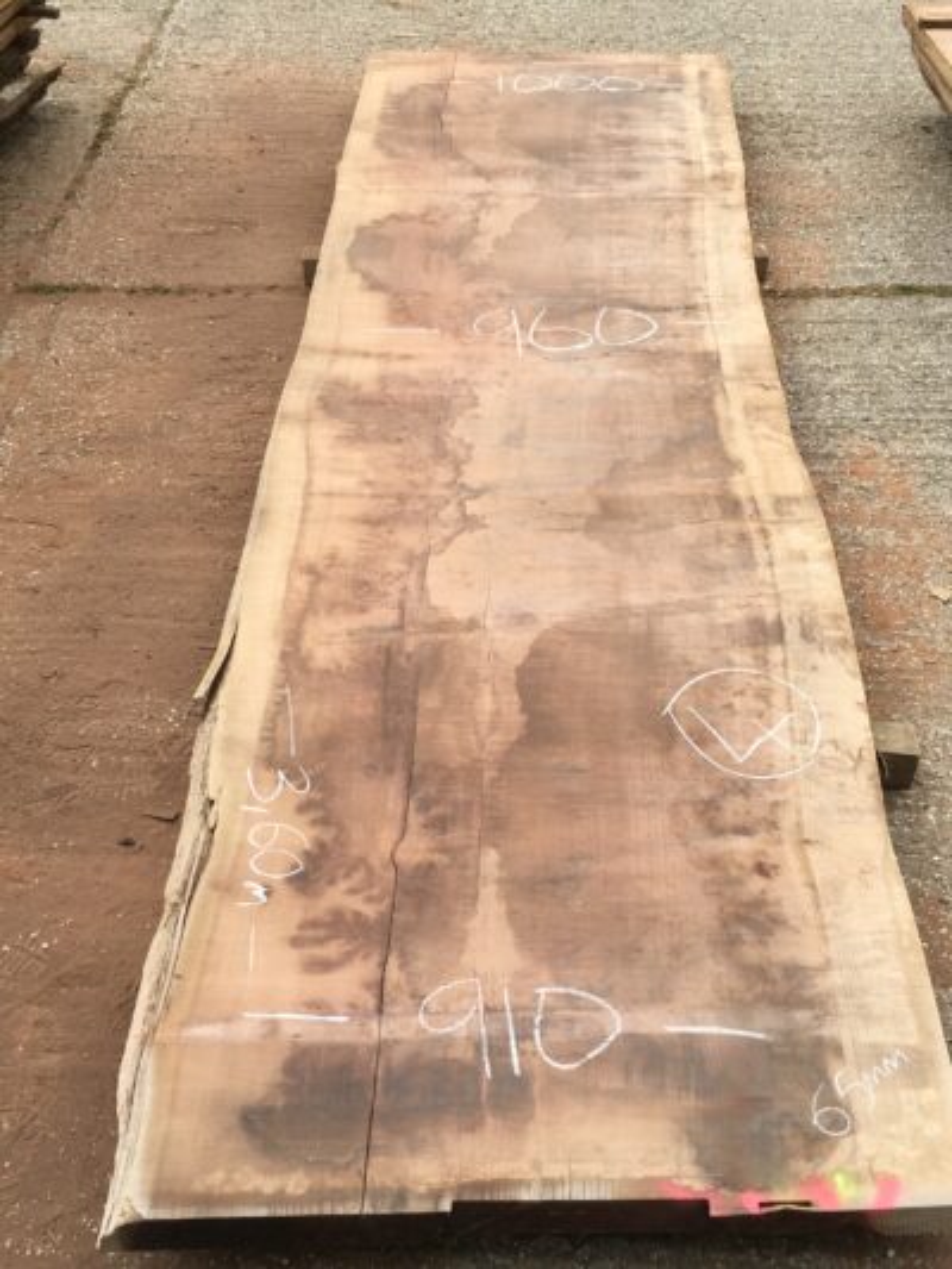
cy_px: 634
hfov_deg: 48.2
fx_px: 1063
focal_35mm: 29
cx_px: 476
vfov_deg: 61.6
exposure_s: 1/1115
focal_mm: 4.15
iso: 25
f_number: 2.2
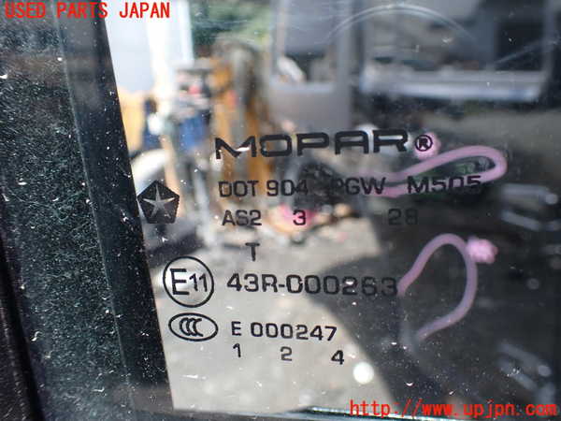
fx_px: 486
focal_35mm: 30
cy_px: 210
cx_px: 280
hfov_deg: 60.0
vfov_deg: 46.8
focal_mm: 5.4
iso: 100
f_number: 3.2
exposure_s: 1/200
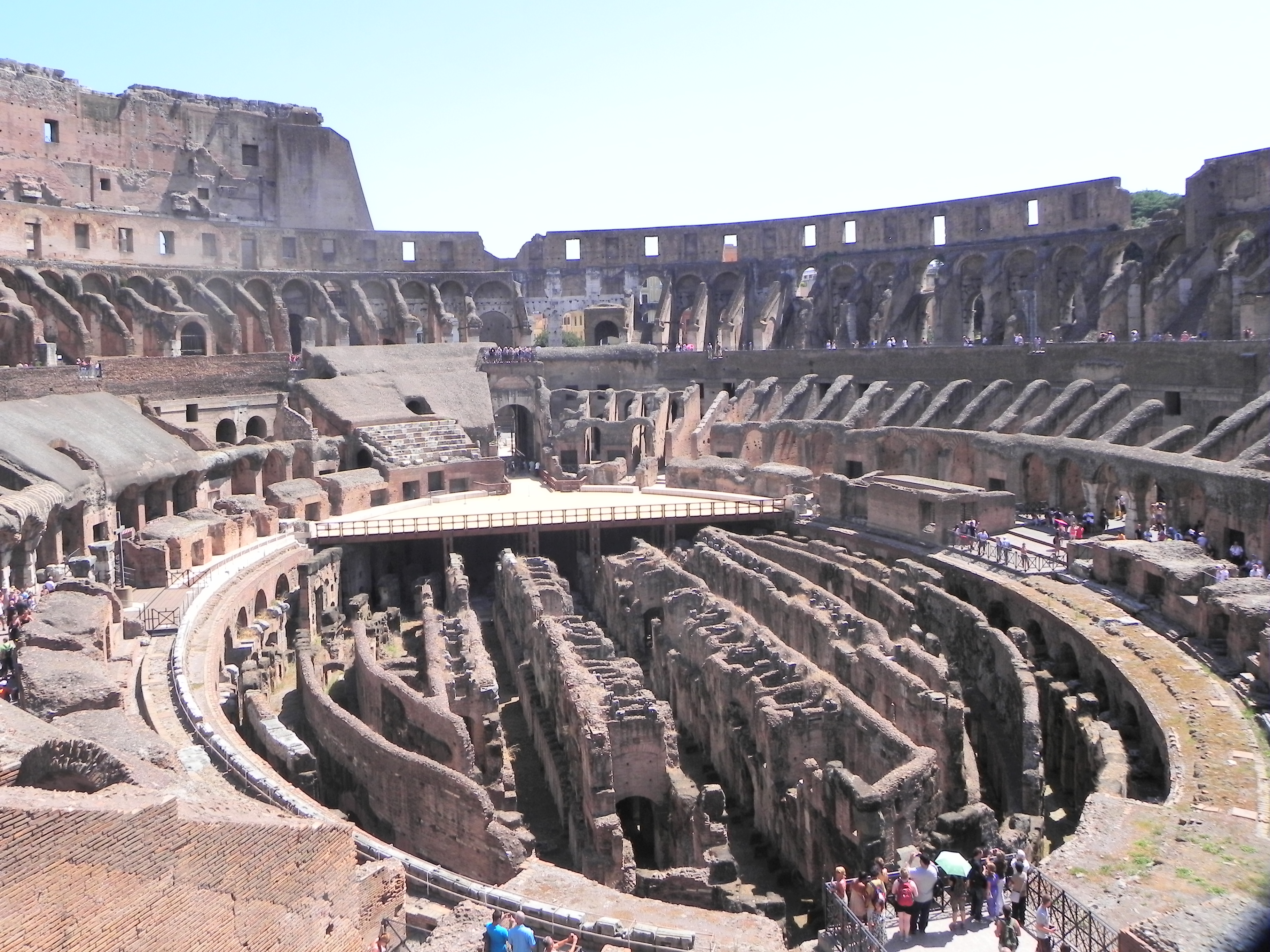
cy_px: 476
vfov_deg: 48.2
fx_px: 1064
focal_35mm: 29
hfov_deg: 61.7
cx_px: 635
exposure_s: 1/617
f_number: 5
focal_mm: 5.2
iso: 160
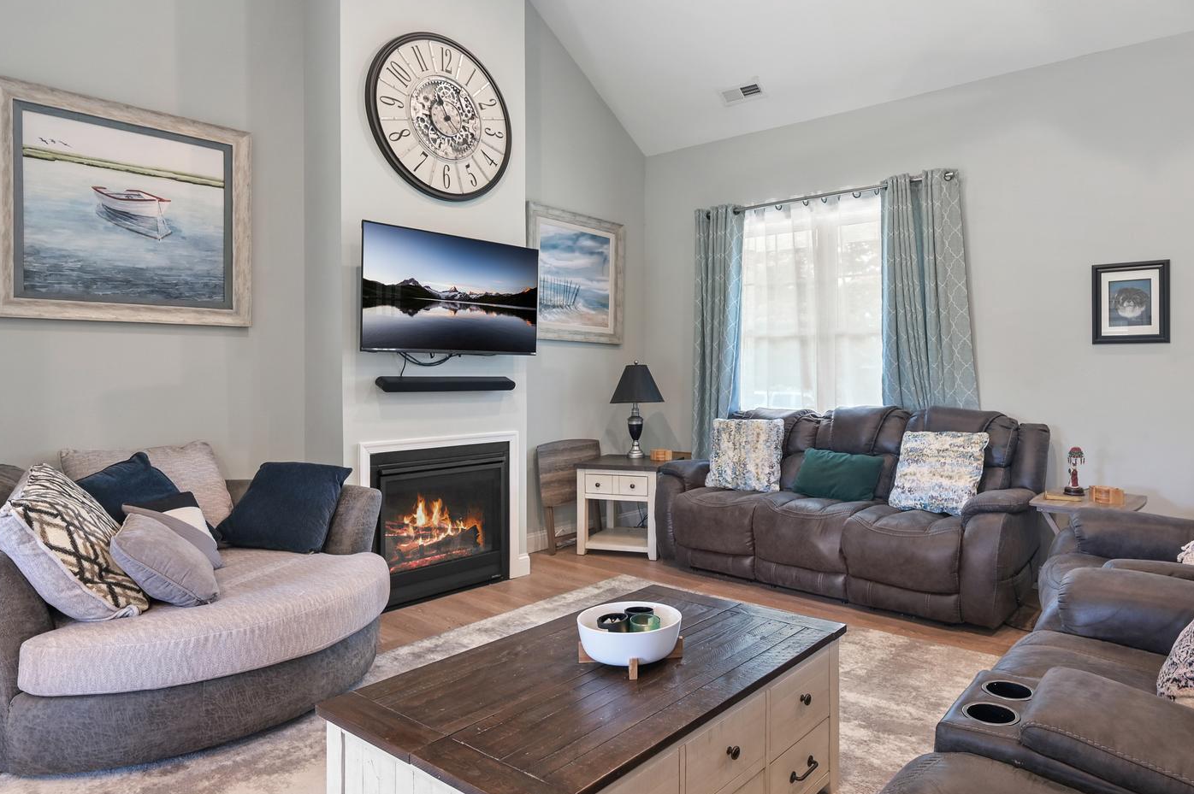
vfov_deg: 57.2
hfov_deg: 77.9
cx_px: 704
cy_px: 384
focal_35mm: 22
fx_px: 729
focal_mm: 15
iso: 200
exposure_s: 1/100
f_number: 5
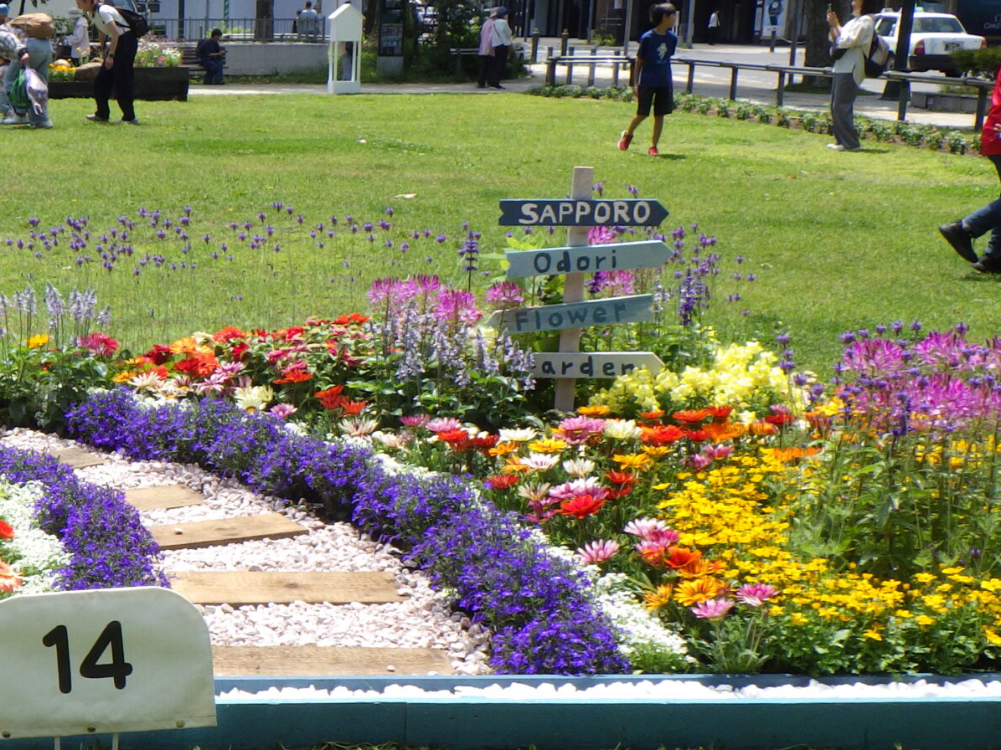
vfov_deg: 24.3
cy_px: 505
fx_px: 1735
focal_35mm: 60
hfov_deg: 30.2
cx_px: 28
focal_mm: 5
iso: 125
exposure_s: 1/640
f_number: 4.2
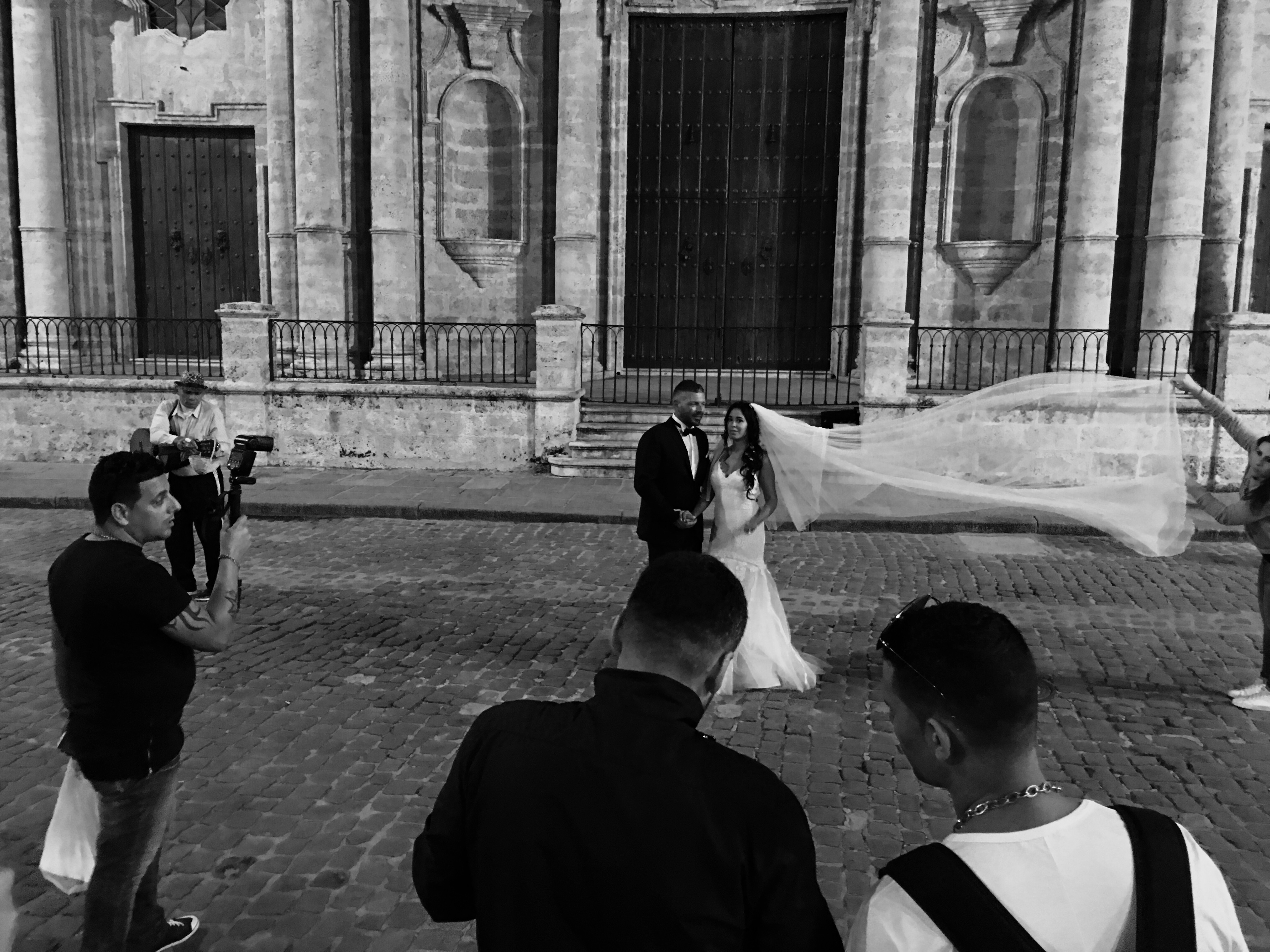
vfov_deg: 48.2
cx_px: 635
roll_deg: -1.2
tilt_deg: -7.6
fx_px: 1064
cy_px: 476
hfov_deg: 61.7
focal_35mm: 29
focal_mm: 4.15
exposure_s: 1/4
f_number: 2.2
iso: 80
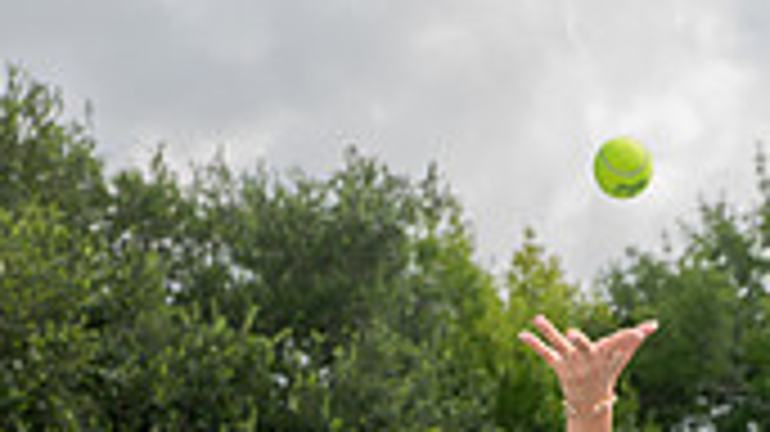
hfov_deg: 16.2
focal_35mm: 132
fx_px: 2694
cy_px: 999
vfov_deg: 8.5
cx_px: 522
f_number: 5.6
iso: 100
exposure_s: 1/400
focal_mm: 48
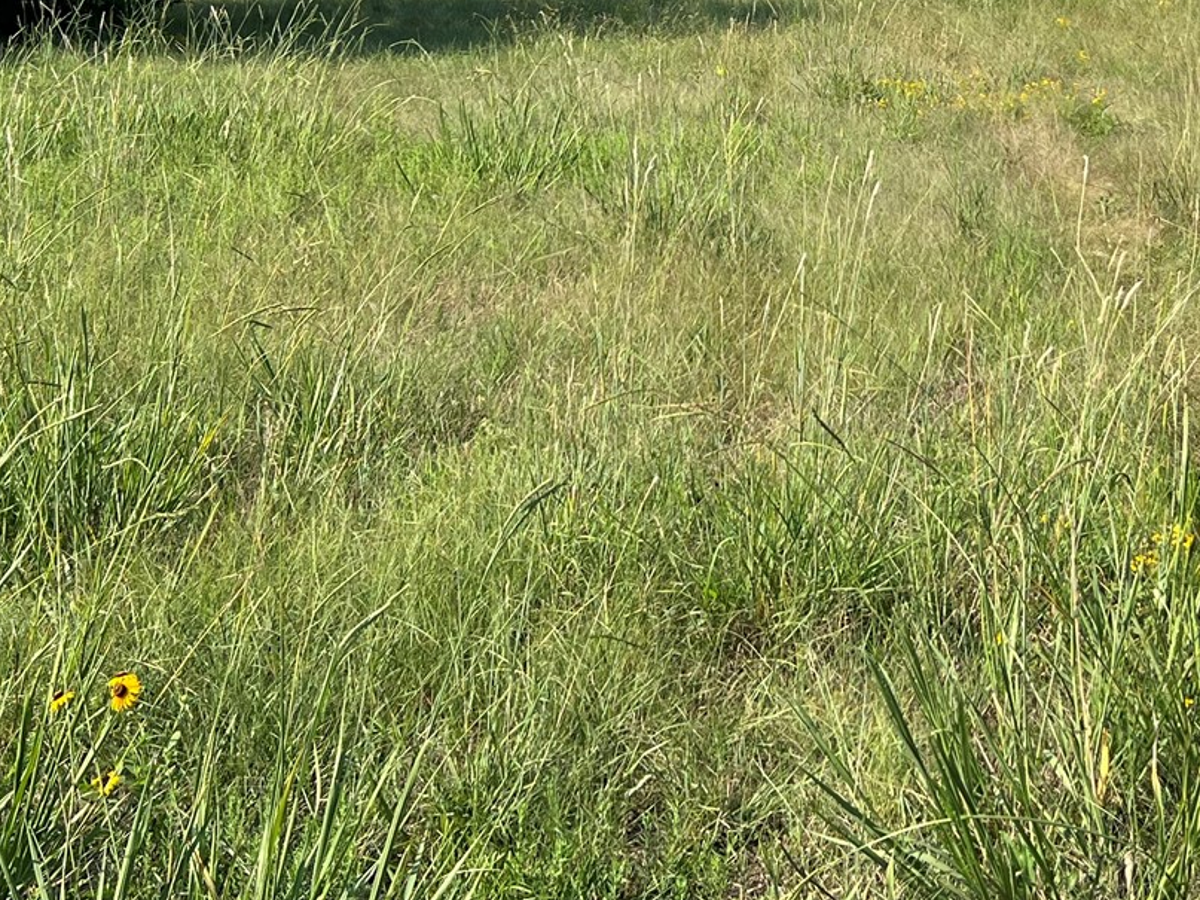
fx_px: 2288
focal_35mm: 66
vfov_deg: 21.3
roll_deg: +0.0
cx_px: 751
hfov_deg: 29.3
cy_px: -49
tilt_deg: -1.8
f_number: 1.5
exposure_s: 1/3257
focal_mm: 5.7
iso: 50
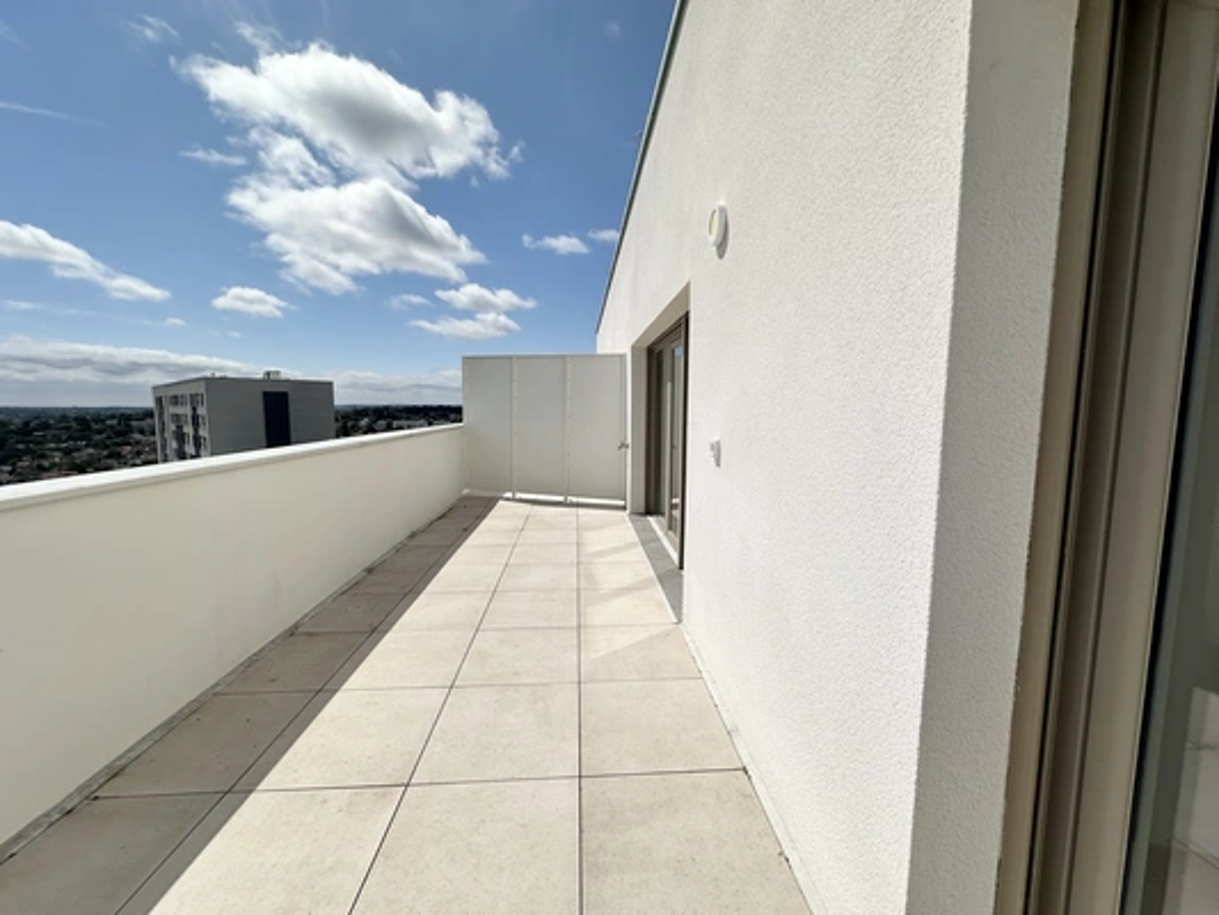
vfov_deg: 85.7
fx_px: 493
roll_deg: -0.1
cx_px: 610
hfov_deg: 102.1
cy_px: 458
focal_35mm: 14
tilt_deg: -4.7
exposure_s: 1/8403
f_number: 2.2
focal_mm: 2.22
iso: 50
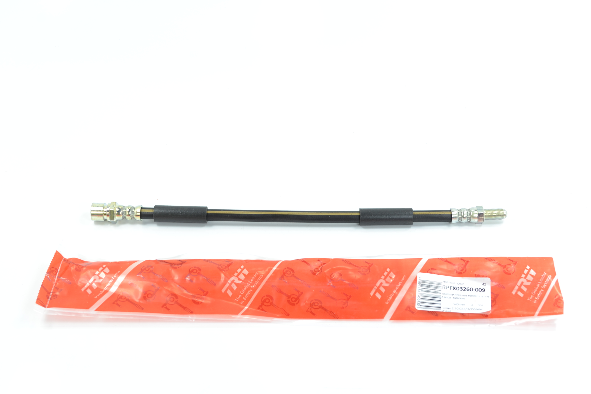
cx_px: 296
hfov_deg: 36.9
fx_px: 886
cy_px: 197
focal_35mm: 54
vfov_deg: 25.1
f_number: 7.1
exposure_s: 1/30
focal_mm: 36
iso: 100
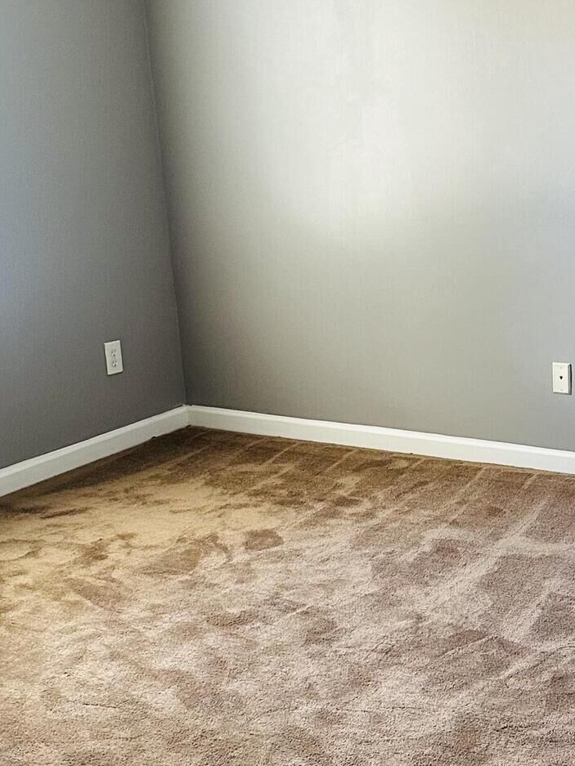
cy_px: 440
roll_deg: -0.6
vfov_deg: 32.6
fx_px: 1306
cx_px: 640
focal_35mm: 59
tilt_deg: -16.1
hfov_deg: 23.2
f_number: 1.78
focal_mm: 6.86
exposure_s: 1/60
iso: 250
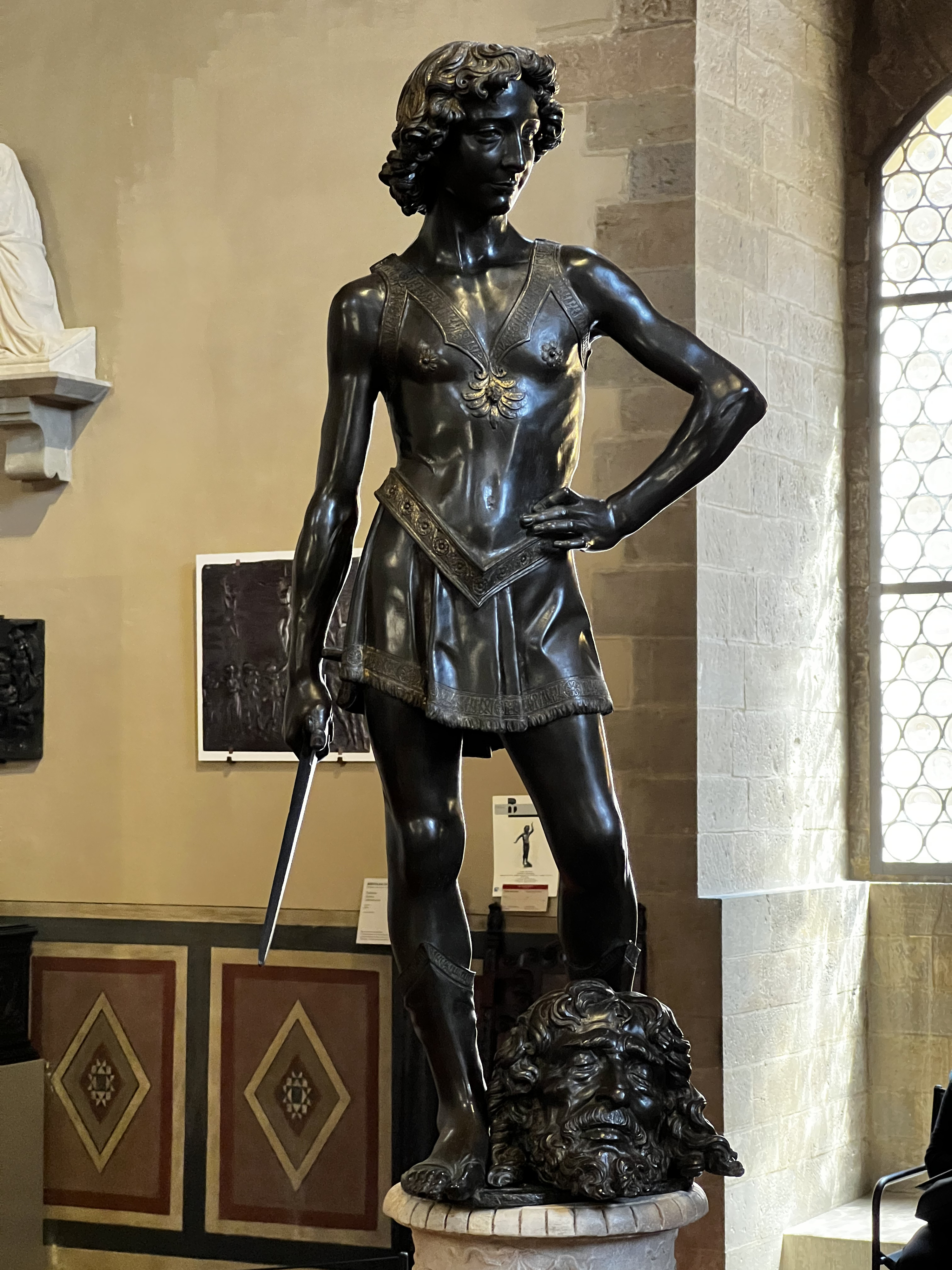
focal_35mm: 77
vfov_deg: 25.3
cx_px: 476
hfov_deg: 19.1
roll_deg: -0.2
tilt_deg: +2.5
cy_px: 635
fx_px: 2824
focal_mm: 9
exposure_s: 1/60
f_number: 2.8
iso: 640
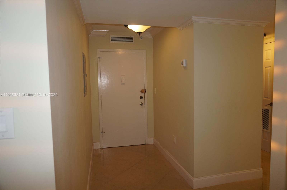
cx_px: 144
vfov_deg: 53.0
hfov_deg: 73.8
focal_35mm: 24
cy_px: 95
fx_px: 191
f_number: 4
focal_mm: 16
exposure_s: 1/60
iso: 320
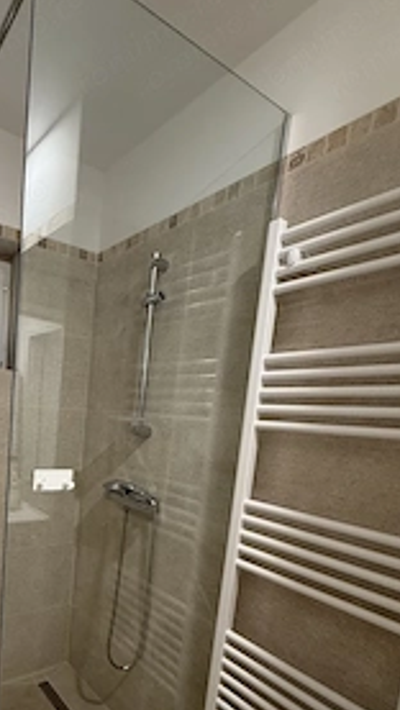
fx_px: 414
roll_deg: -4.5
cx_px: 67
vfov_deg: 78.6
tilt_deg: -7.0
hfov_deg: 47.9
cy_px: 472
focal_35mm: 22
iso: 200
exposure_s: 1/50
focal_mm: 2.22
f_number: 2.2
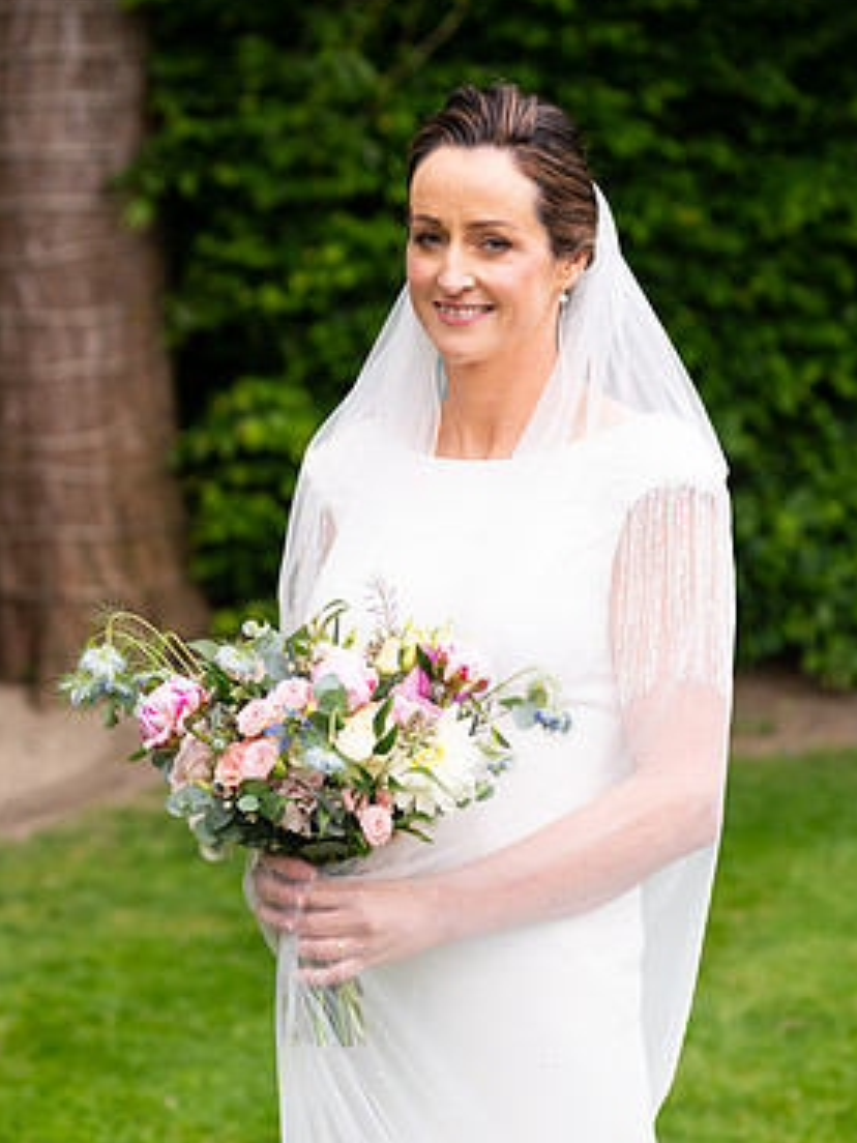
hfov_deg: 14.6
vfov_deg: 19.4
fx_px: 3334
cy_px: 652
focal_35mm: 101
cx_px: 432
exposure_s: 1/200
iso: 250
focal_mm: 86
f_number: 3.5
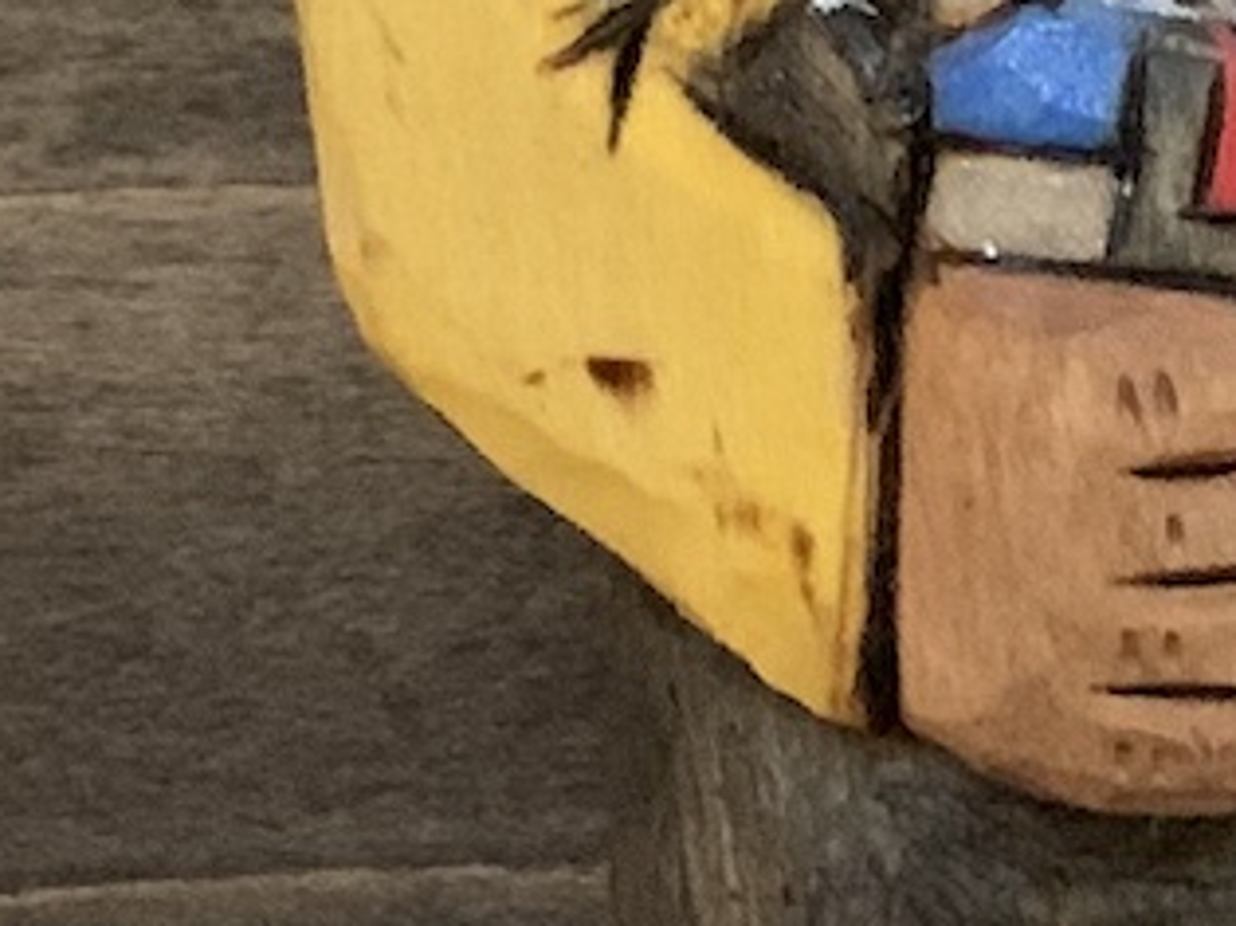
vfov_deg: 8.4
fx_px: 5889
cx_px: 2174
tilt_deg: -8.3
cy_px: -1087
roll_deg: -1.2
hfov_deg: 11.2
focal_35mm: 165
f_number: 1.8
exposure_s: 1/24
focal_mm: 4.25
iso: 800
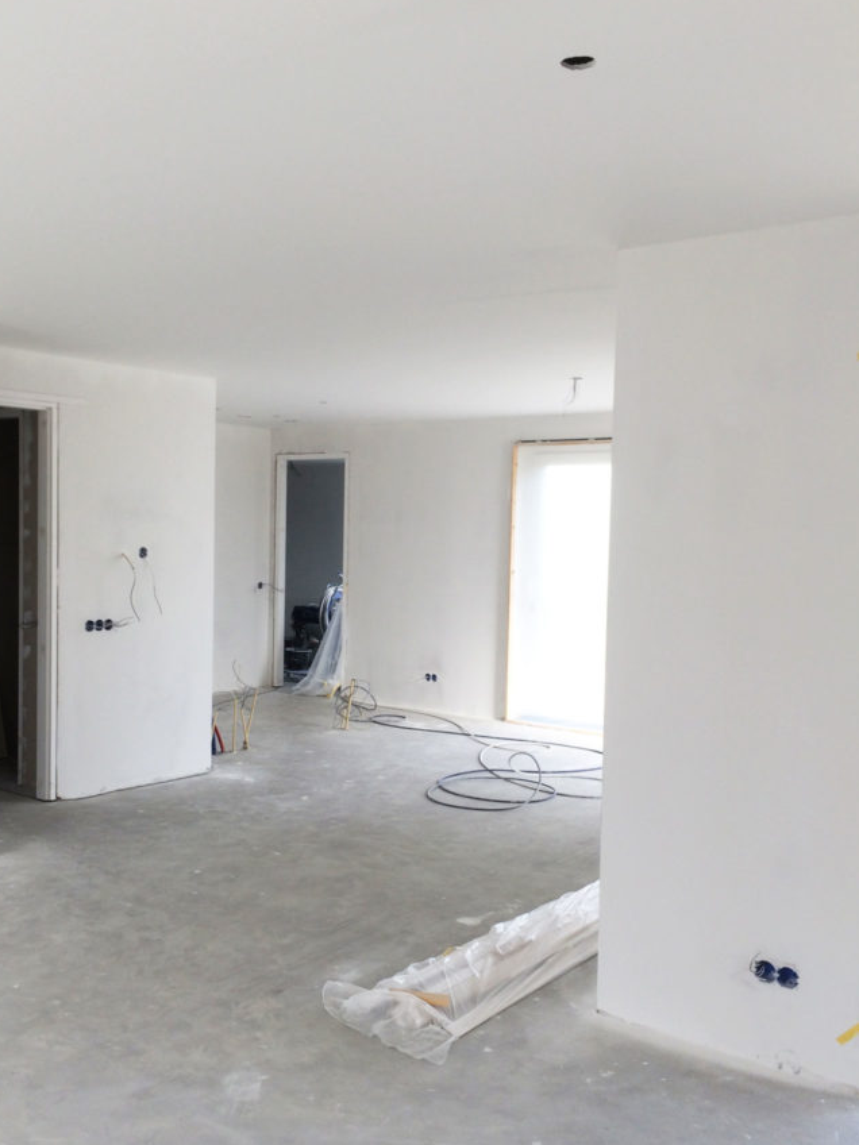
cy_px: 597
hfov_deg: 40.5
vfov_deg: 52.6
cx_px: 348
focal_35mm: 35
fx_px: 1158
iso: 32
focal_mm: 4.15
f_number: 2.2
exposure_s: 1/116
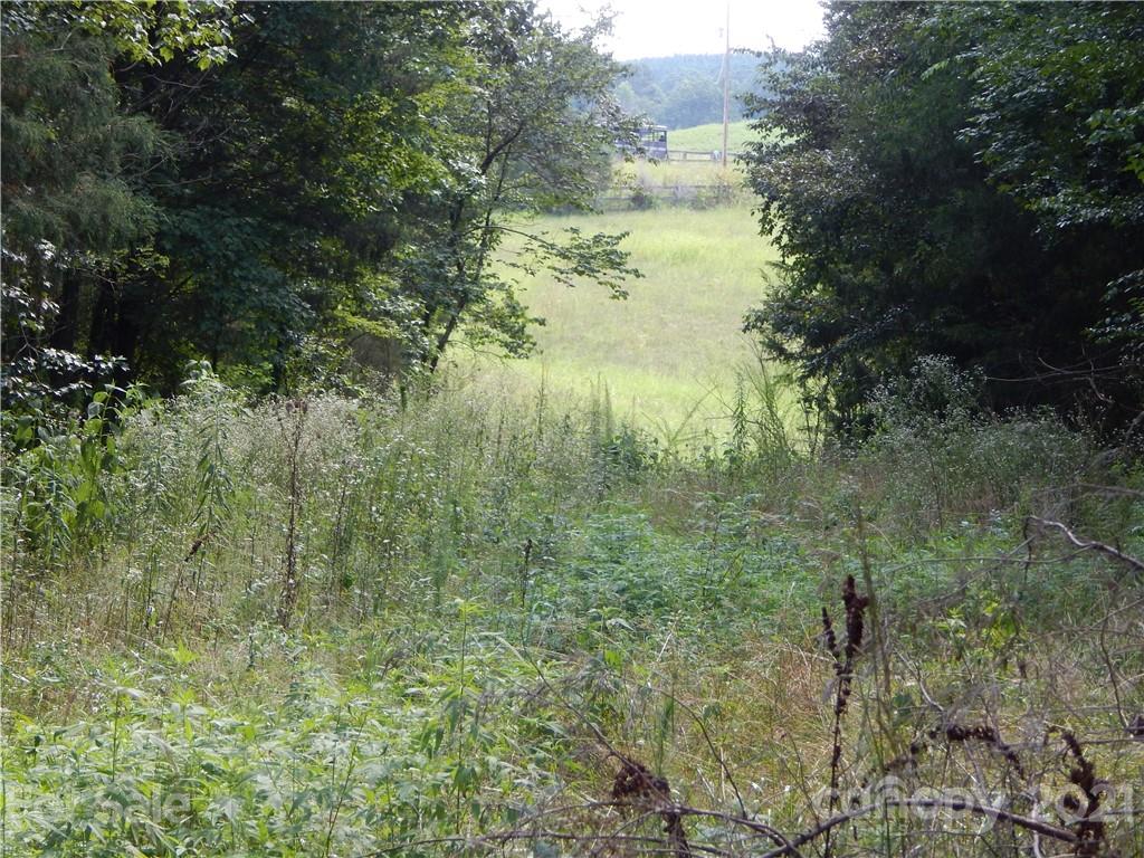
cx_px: 572
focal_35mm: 131
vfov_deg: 11.3
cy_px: 429
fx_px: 4329
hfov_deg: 15.1
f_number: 4.8
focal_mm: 23.4
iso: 125
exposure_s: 1/100
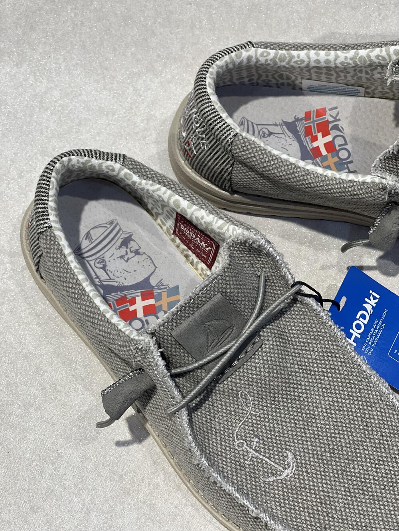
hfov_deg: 19.1
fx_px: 1183
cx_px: 200
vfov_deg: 25.3
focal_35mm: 77
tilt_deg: -65.8
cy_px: 266
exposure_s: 1/100
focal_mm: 9
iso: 80
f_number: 2.8
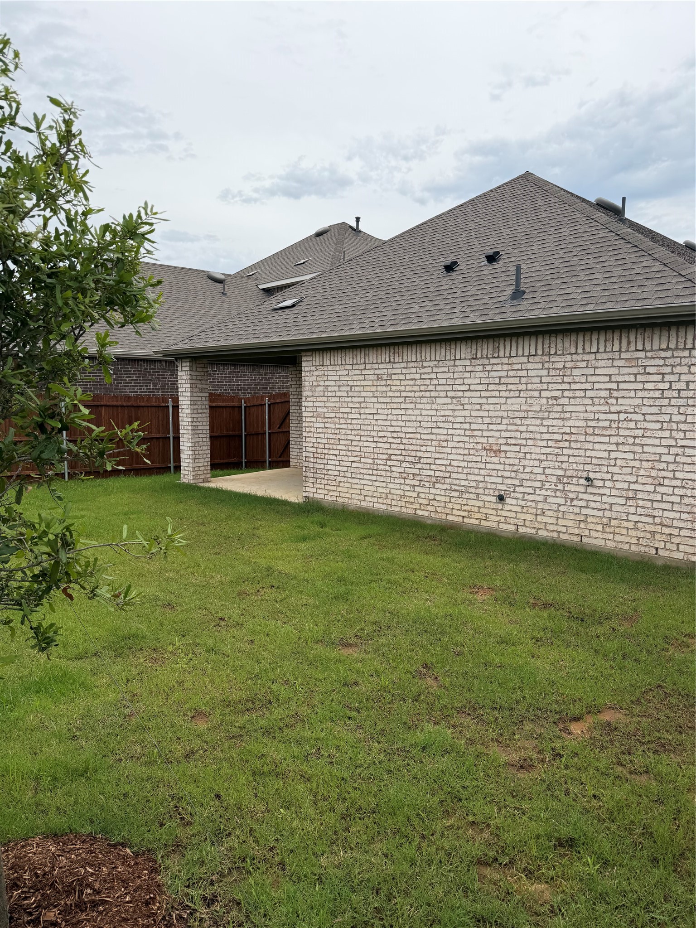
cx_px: 348
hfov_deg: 56.8
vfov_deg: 71.6
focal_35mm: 24
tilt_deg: -6.6
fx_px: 643
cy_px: 464
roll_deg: +0.4
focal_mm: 6.76
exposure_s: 1/6173
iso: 80
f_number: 1.78
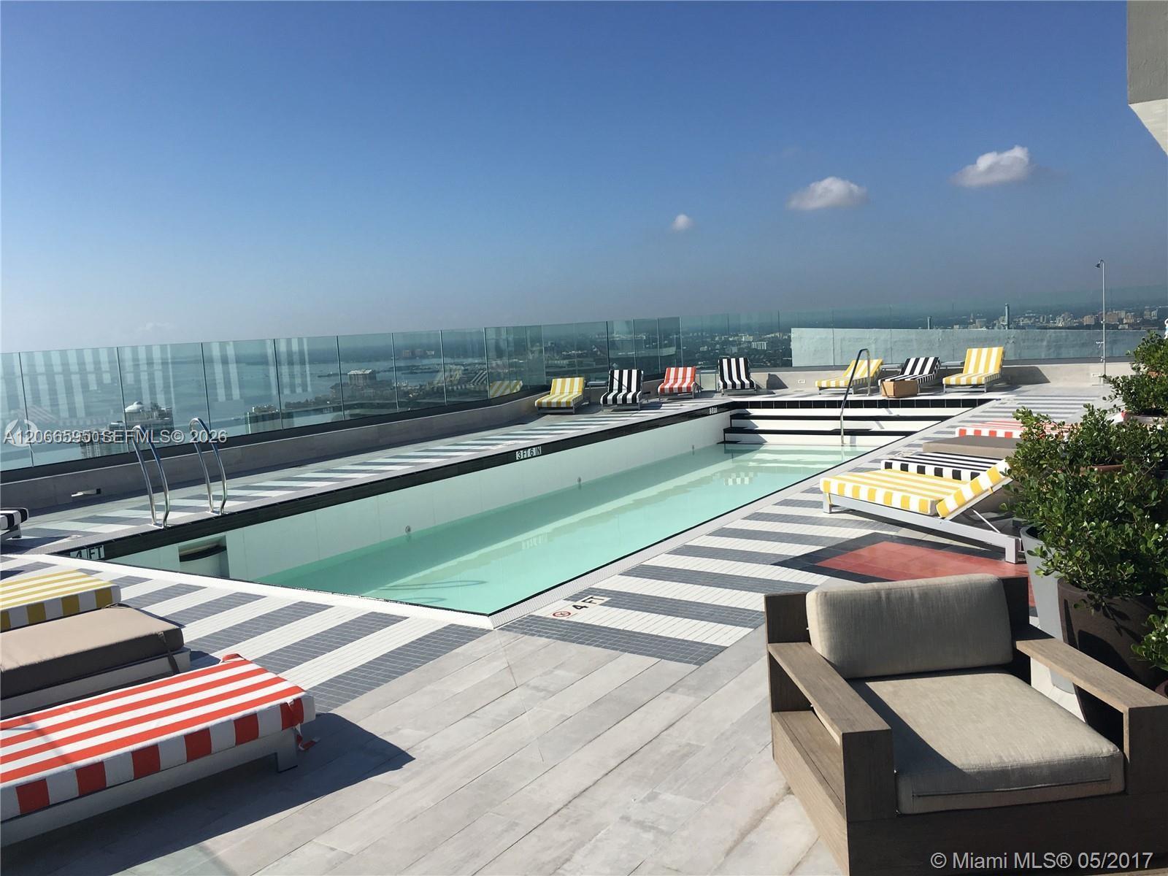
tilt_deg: -6.9
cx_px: 584
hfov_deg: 61.7
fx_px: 979
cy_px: 438
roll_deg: +3.3
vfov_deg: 48.2
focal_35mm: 29
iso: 25
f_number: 2.2
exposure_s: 1/3077
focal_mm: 4.15
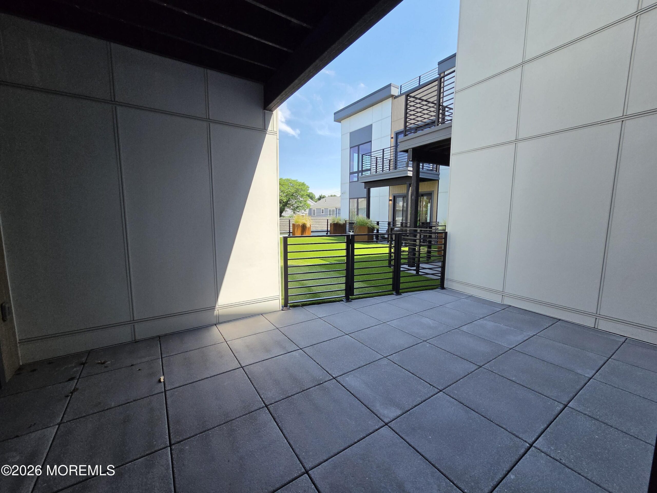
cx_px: 328
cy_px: 246
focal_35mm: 13
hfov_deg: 106.2
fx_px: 247
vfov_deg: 89.9
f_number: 2.2
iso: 100
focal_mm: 2.2
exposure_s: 1/1576
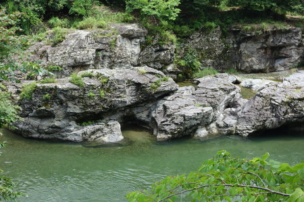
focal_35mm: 72
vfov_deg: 18.9
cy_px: 101
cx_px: 152
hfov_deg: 28.1
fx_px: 608
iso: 125
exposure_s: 1/160
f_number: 5.6
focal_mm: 26.89
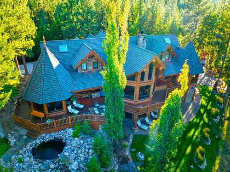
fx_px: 159
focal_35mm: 24
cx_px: 115
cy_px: 86
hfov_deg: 71.6
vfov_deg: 56.7
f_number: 5.6
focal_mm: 12.29
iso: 100
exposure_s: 1/40
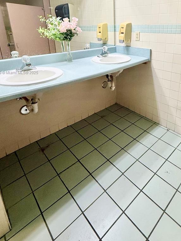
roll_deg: +0.4
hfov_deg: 59.5
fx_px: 153
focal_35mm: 22
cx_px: 122
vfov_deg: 73.1
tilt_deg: -15.9
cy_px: 73
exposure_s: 1/120
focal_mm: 2.22
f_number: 2.2
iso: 200
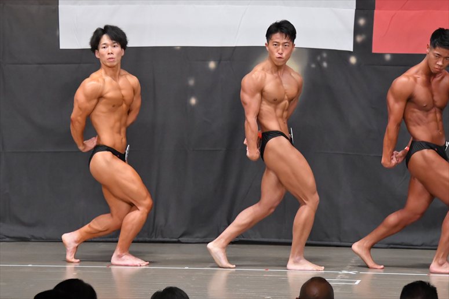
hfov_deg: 8.6
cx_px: 224
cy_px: 150
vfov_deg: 5.7
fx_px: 2992
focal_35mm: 240
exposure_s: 1/400
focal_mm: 160
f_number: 5.6
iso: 6400
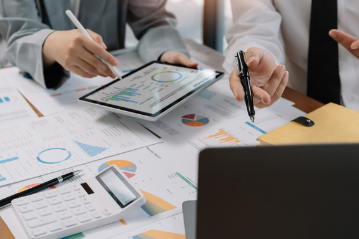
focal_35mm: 63
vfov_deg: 21.5
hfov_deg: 31.9
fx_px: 628
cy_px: 95
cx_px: 181
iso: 800
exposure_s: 1/100
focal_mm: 50
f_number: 4
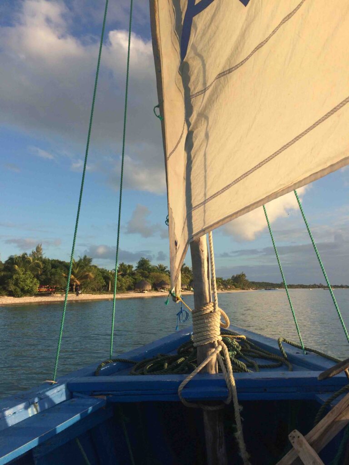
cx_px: 174
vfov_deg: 61.7
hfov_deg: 48.2
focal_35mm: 29
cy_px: 232
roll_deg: +2.5
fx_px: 390
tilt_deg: +9.0
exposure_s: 1/1172
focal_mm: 4.15
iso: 32
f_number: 2.2
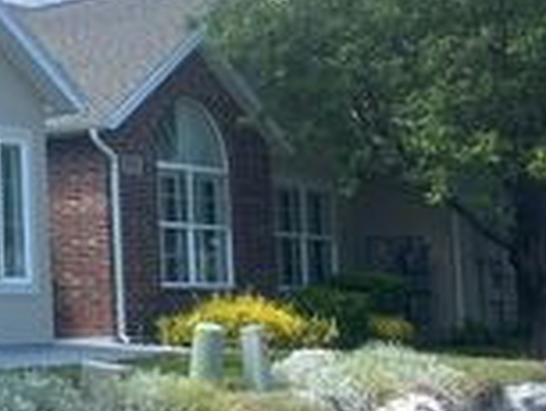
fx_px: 1342
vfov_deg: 17.3
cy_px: 134
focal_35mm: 85
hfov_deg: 20.4
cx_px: -218
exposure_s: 1/1575
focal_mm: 5.7
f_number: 1.5
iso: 50
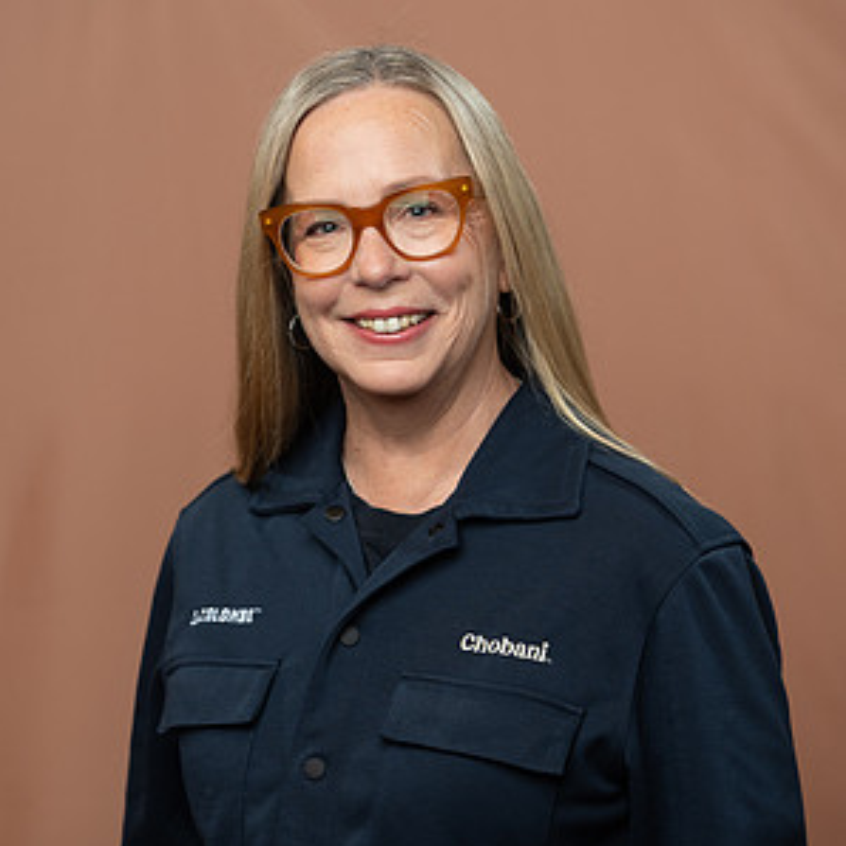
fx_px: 3622
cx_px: 423
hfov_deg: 13.3
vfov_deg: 13.3
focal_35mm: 131
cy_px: 522
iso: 320
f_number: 4
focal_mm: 102
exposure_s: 1/160
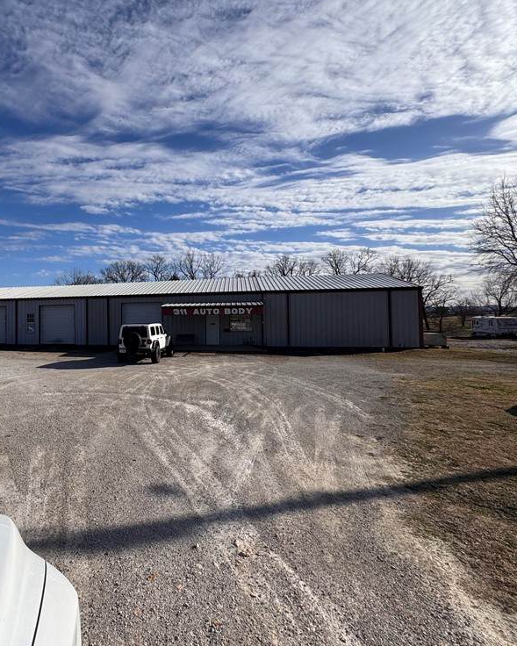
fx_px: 363
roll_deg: +0.2
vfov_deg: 83.2
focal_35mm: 19
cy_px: 310
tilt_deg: +0.1
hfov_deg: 67.4
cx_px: 145
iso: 50
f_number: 2.2
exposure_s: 1/2985
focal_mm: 2.22
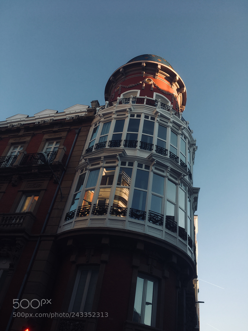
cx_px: 124
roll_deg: -11.9
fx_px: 277
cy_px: 166
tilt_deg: +37.1
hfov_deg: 48.2
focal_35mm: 29
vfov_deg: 61.7
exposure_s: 1/172
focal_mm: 4.15
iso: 25
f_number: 2.2
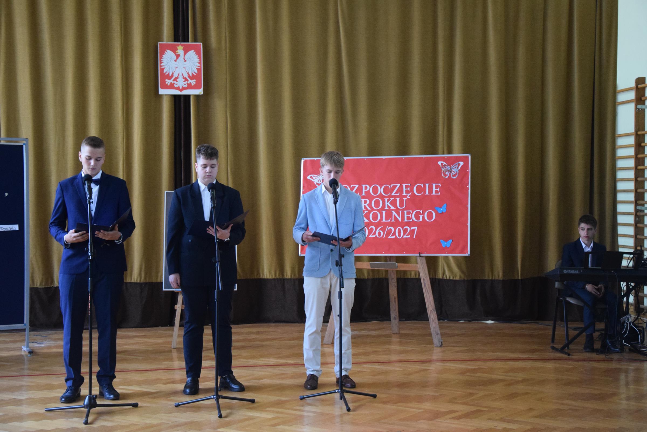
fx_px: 1078
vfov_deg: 22.6
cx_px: 324
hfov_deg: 33.4
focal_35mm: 60
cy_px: 216
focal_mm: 40
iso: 3200
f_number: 4.5
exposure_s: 1/125
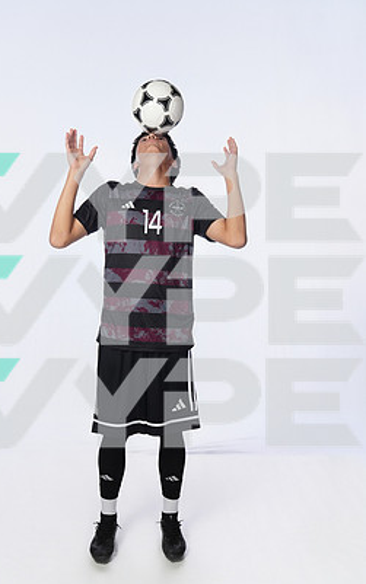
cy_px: 301
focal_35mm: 40
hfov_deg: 31.9
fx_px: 638
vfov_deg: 49.3
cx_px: 150
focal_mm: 35
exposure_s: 1/250
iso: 800
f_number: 8
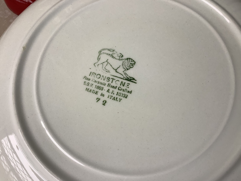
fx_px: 216
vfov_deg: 45.4
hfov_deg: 58.4
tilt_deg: -50.6
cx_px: 120
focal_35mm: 31
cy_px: 90
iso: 64
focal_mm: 3.3
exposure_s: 1/120
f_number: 2.4
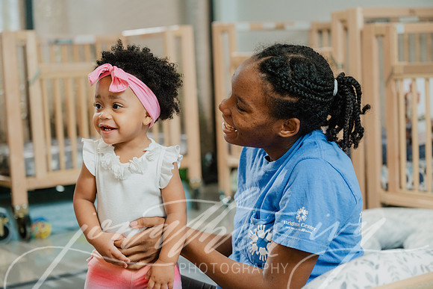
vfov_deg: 19.5
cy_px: 144
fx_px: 842
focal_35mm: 70
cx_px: 216
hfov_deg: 28.8
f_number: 3.5
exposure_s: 1/200
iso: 800
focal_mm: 70
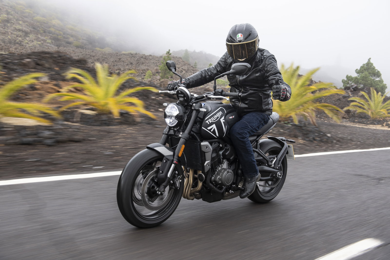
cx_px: 195
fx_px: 412
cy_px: 130
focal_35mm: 38
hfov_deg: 50.7
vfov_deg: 35.1
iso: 400
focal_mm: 38
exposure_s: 1/125
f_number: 6.3
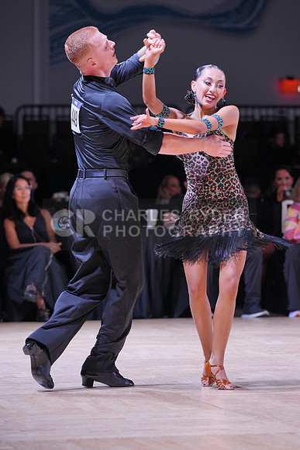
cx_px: 150
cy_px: 225
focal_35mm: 200
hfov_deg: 6.9
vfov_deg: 10.3
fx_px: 2498
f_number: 5.6
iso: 2000
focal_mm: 200
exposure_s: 1/320
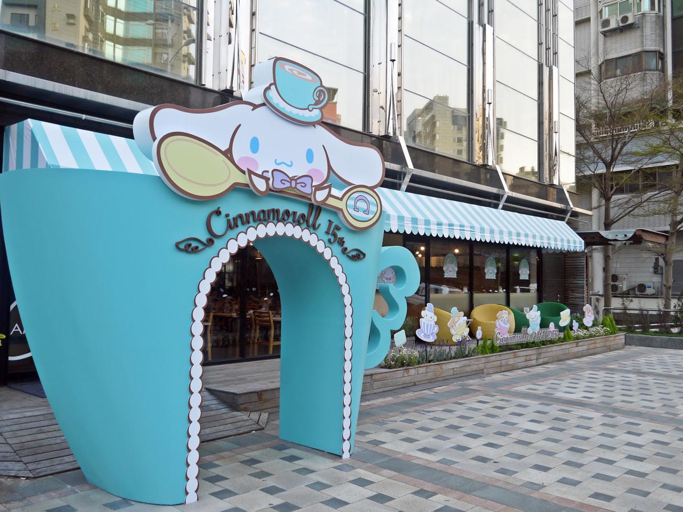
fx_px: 631
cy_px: 256
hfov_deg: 56.8
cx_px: 342
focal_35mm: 32
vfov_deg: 44.2
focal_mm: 16
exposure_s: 1/100
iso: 160
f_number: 4
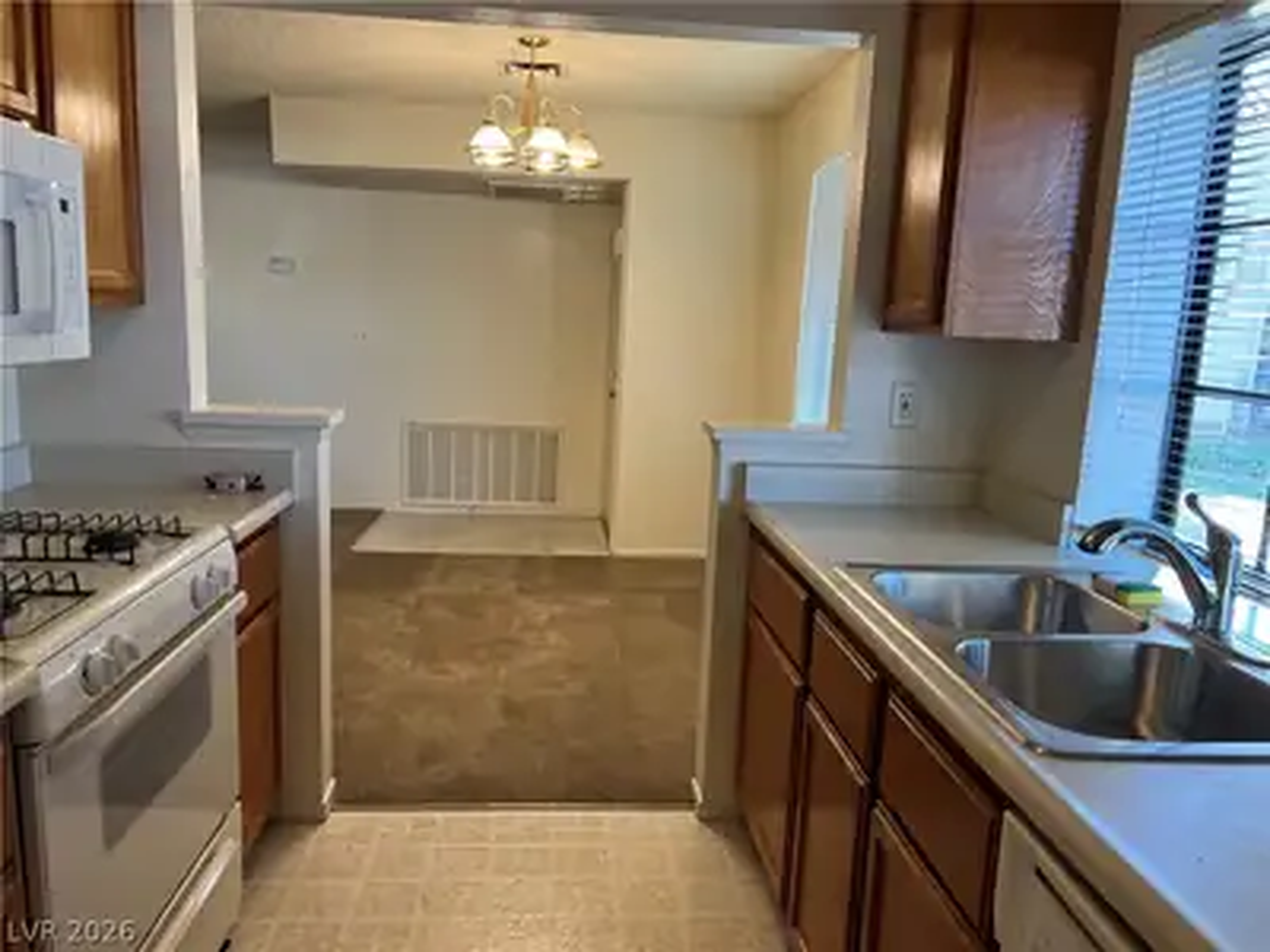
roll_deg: -2.4
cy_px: 476
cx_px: 635
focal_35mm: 26
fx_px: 954
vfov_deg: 53.1
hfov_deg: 67.3
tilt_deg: -9.9
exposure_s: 1/120
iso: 100
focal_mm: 5.7
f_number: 1.5
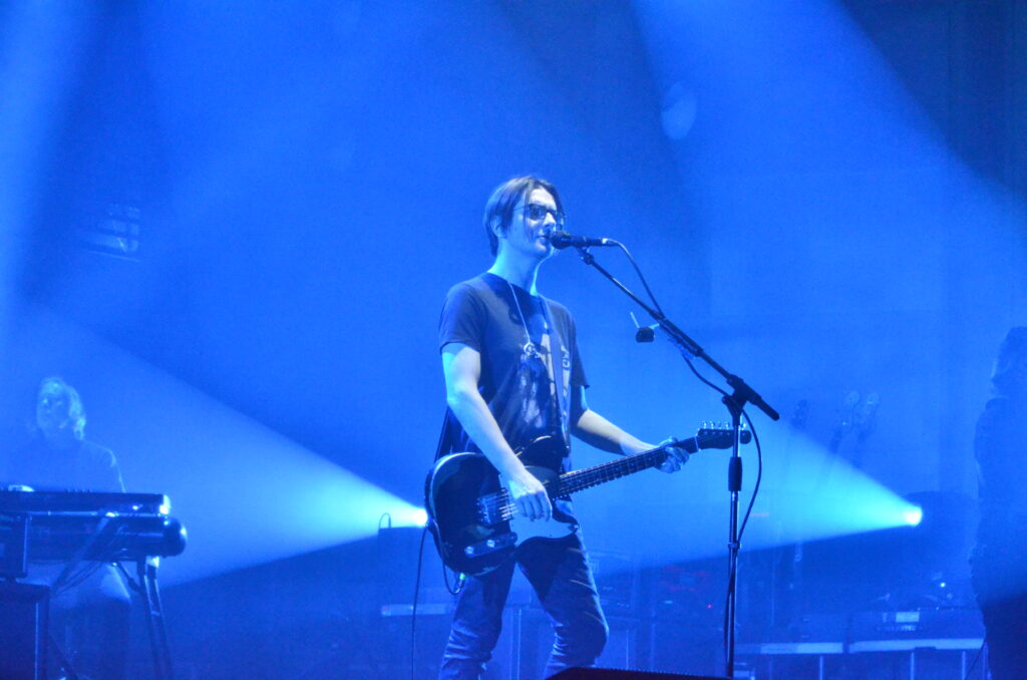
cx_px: 514
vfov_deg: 13.0
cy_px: 340
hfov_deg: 19.5
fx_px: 2989
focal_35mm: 105
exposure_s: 1/400
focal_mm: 70
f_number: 4
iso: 5000
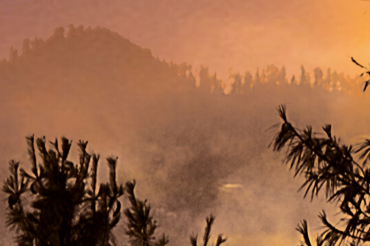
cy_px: 279
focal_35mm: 295
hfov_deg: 6.8
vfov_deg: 4.6
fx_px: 3031
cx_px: 728
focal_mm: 26
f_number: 4
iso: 125
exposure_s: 1/125
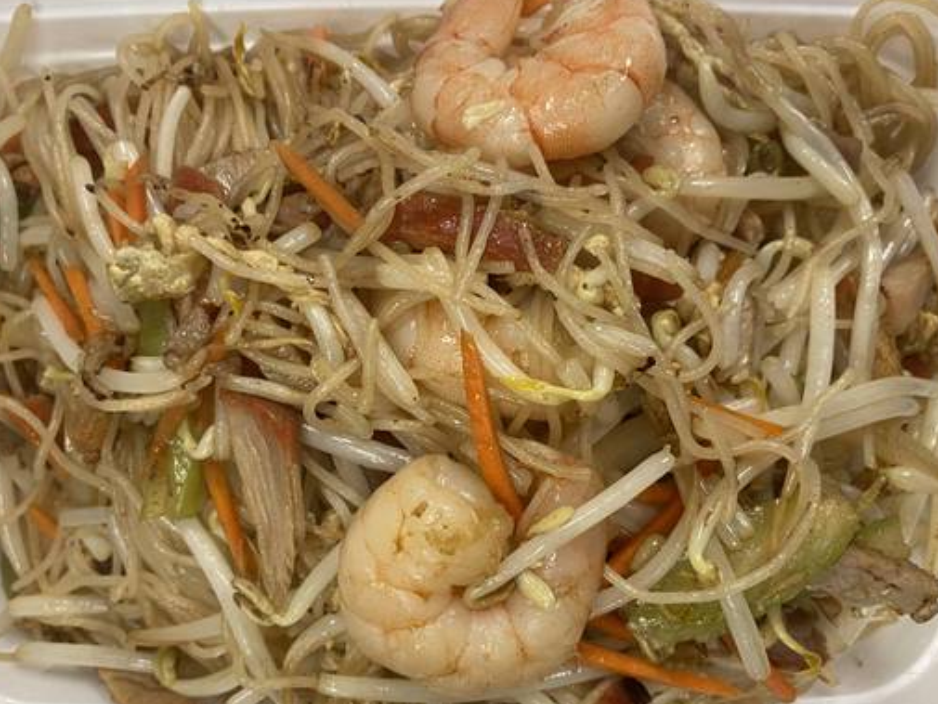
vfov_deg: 48.2
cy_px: 383
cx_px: 464
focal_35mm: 29
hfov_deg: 61.6
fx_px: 786
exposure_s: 1/60
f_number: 1.8
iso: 100
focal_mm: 4.25
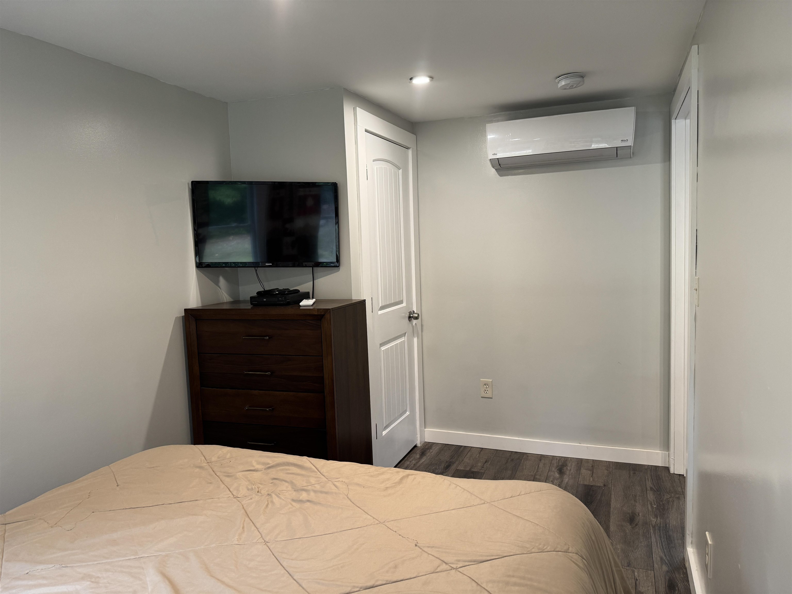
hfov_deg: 71.6
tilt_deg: -5.7
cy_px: 297
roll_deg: +1.7
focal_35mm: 24
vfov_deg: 56.8
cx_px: 396
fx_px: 549
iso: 125
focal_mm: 6.76
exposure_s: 1/61
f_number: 1.78
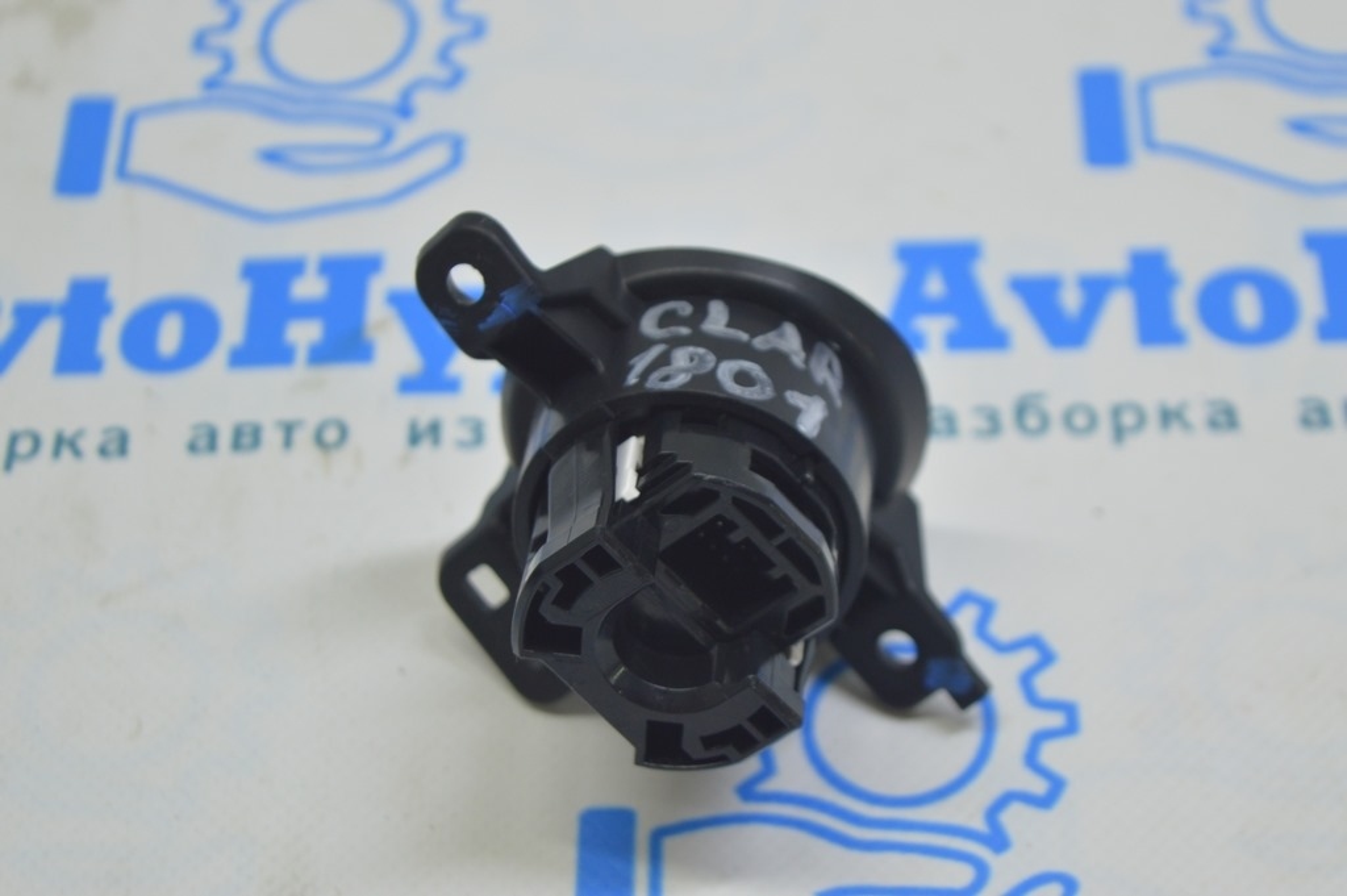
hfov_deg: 24.6
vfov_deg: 16.5
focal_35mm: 82
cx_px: 674
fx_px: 3084
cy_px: 448
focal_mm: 55
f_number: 5.6
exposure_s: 1/25
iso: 400
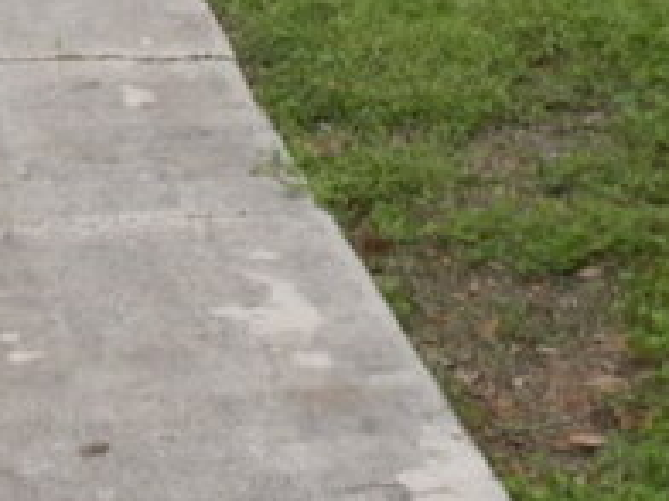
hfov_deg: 11.2
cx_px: 218
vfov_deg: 7.9
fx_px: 3401
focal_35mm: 176
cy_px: -620
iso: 125
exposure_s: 1/1000
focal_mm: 4.3
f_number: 4.1
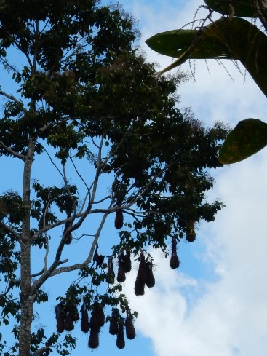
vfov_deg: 8.1
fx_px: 2519
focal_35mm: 245
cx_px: 5
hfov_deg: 6.1
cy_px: 317
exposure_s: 1/640
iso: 125
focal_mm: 20.9
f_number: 5.6
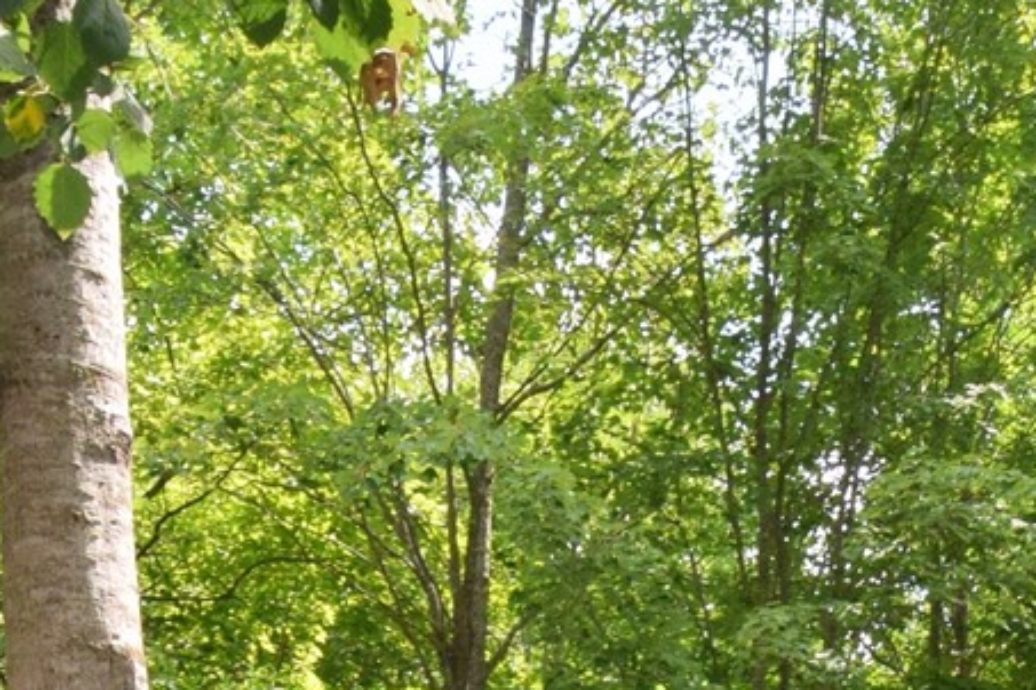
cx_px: 686
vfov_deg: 14.6
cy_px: 1490
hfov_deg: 27.9
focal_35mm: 72
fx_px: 2072
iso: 320
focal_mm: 10
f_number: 11
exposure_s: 1/160
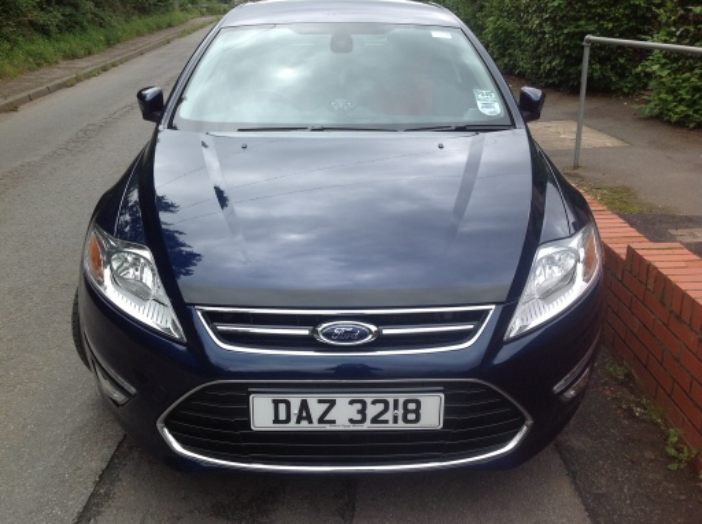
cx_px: 351
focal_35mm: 35
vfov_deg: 40.6
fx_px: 708
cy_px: 262
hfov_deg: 52.7
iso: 80
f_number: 2.4
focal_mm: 4.28
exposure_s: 1/864
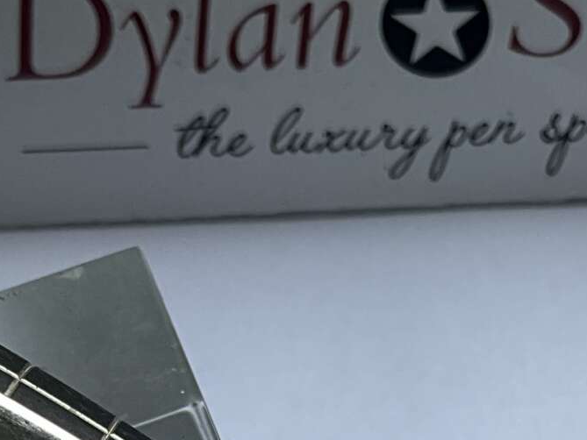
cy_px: 643
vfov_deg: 12.7
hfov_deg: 17.7
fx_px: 1883
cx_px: 390
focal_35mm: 111
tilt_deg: -60.8
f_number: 1.8
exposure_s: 1/378
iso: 25
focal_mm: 3
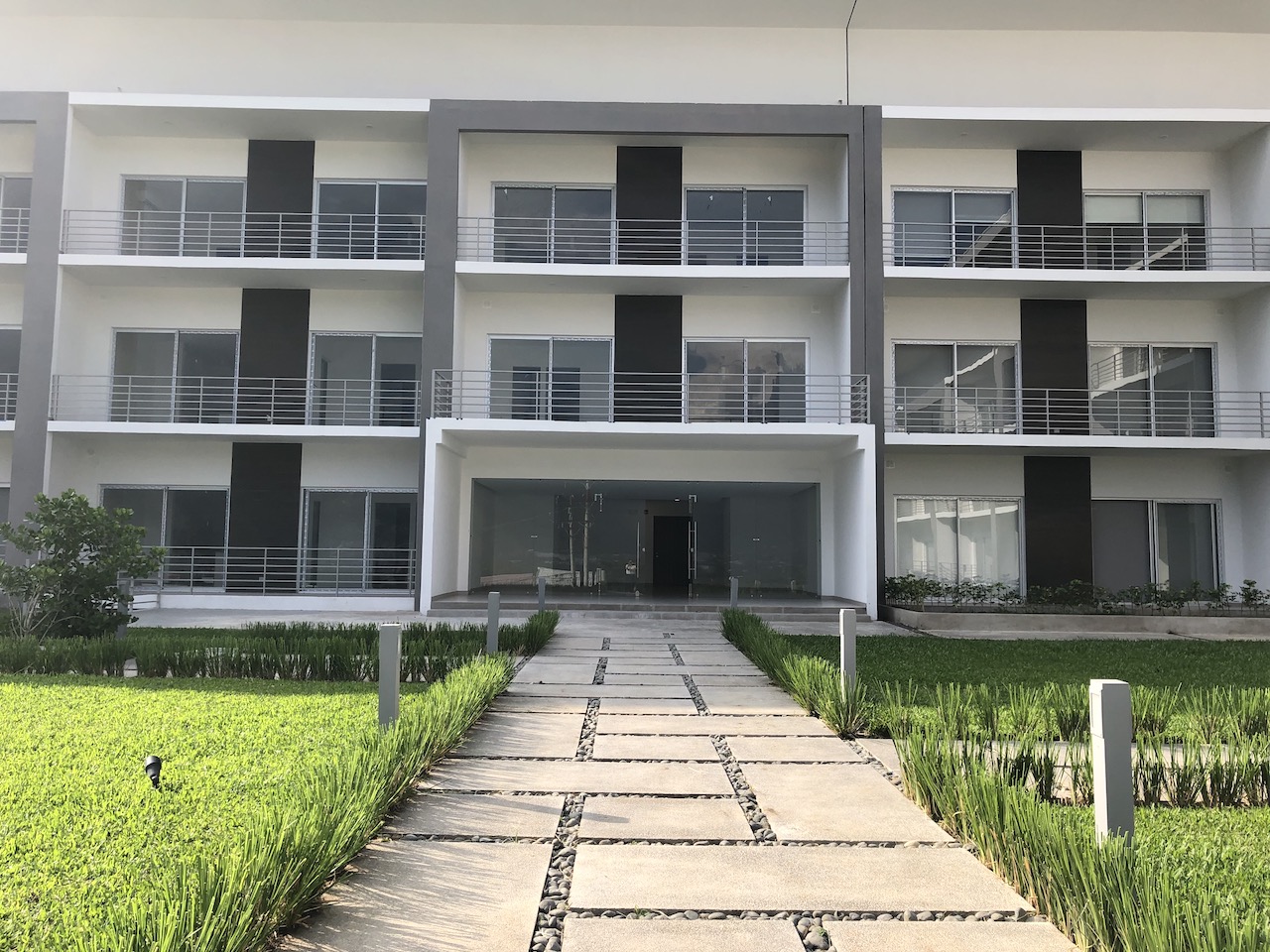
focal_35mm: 28
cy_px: 476
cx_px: 635
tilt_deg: +5.2
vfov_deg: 49.7
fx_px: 1027
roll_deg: +0.7
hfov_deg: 63.4
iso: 20
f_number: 1.8
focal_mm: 4
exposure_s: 1/857
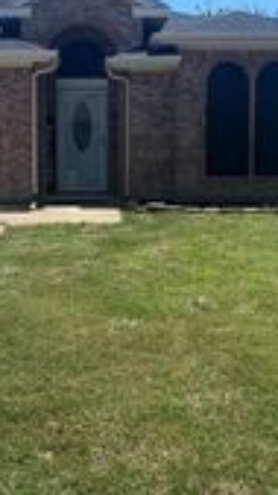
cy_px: 206
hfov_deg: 28.1
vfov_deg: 48.2
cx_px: 91
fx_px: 551
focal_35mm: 42
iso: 32
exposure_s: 1/1449
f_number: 1.8
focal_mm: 1.57
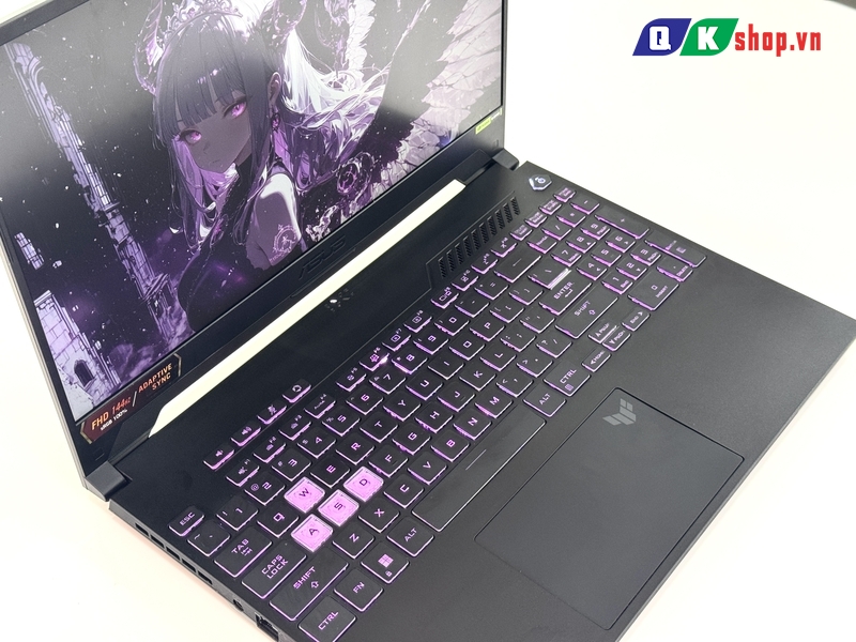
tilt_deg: -46.0
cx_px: 428
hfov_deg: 39.7
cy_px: 321
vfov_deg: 30.3
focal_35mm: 48
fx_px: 1187
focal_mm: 6.76
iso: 80
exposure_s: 1/50
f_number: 1.78
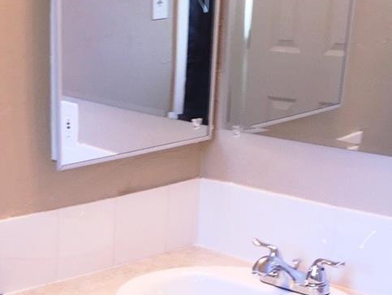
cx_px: -28
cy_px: 421
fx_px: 1020
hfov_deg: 20.8
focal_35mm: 90
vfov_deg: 15.4
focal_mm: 4.15
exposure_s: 1/30
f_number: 2.2
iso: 32
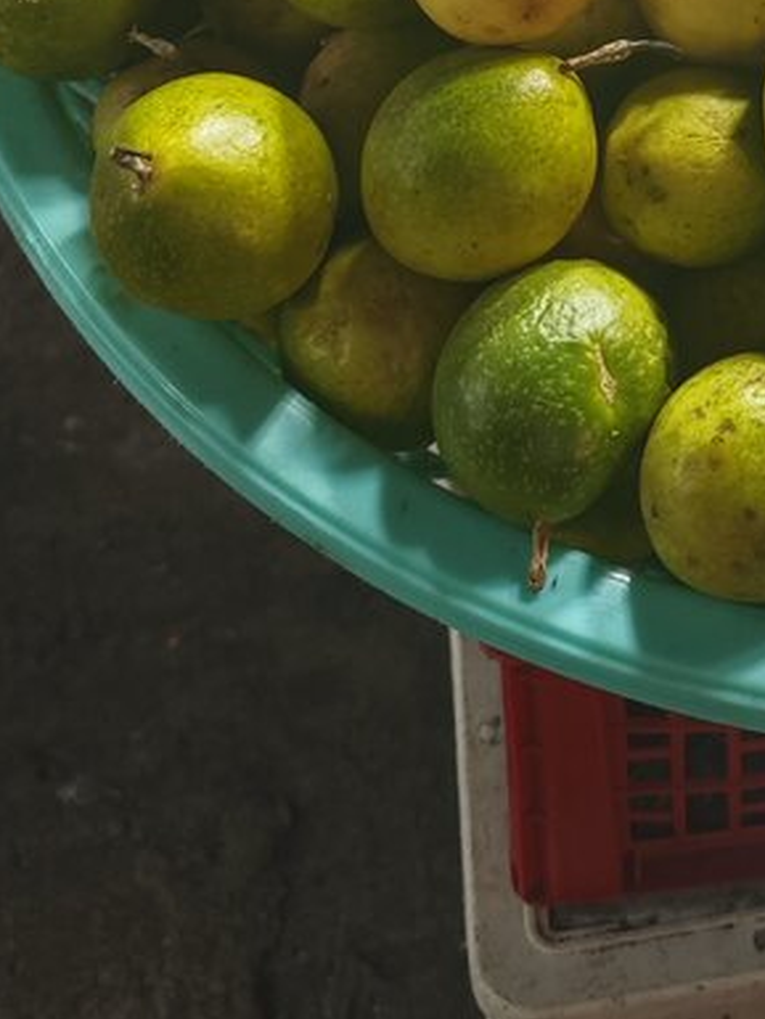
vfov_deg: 19.9
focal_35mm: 86
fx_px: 2533
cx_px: 934
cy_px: -484
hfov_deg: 16.4
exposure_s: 1/101
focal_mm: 8.72
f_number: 2
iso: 200
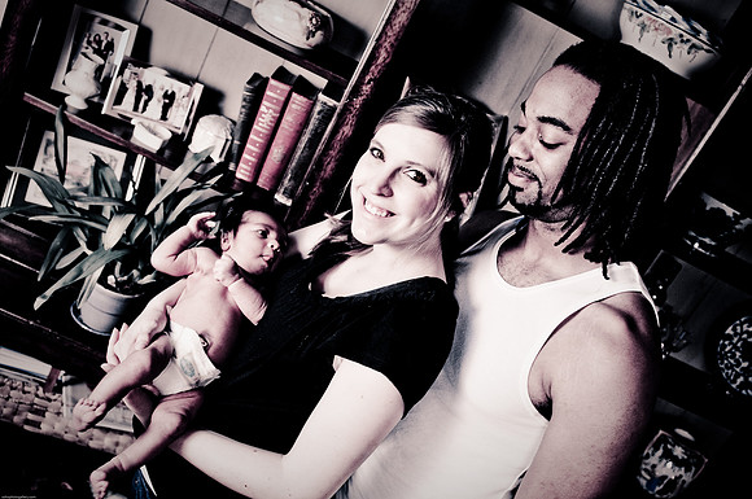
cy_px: 250
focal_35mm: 36
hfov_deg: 53.2
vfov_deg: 36.8
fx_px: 751
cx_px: 376
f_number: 2.8
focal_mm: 24
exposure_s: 1/30
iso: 320
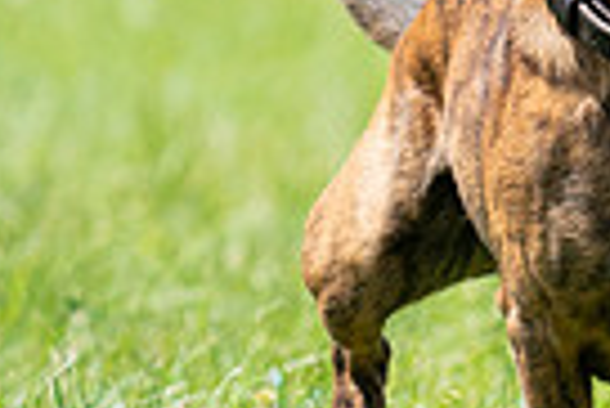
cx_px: 1090
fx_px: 23357
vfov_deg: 1.0
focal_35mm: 1377
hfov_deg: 1.5
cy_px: -168
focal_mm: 324
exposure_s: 1/3200
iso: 1600
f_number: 6.3
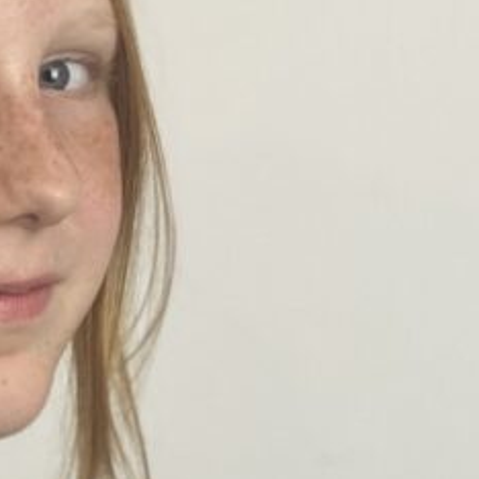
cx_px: -104
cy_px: 360
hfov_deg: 8.1
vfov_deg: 8.2
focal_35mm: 214
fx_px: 3350
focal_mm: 6
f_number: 2
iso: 80
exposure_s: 1/100
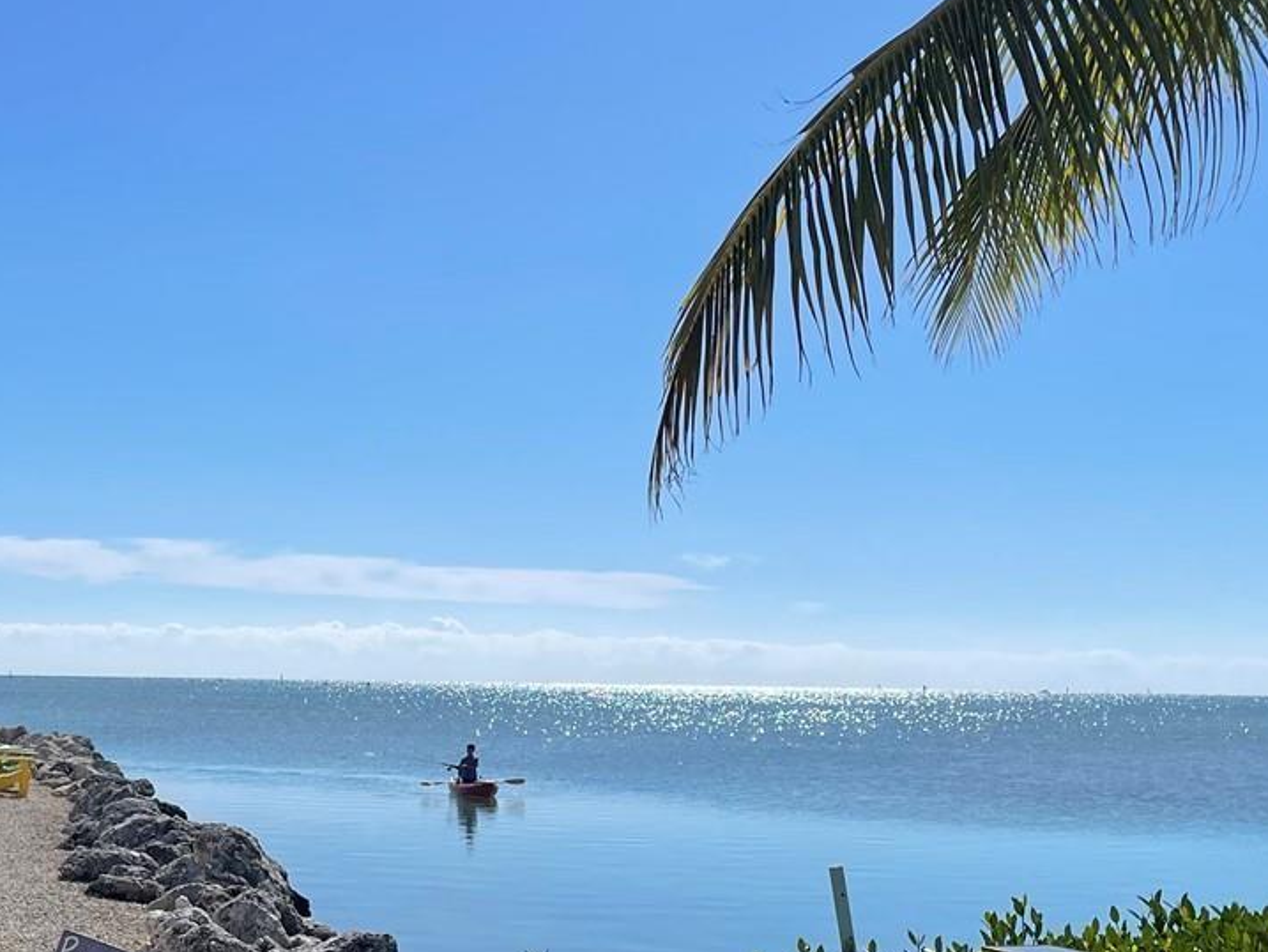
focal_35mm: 58
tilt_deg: +1.4
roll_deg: -1.3
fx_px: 2125
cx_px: 272
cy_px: 609
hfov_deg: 32.4
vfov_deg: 25.1
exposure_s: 1/8403
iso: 32
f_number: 1.6
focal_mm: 4.2
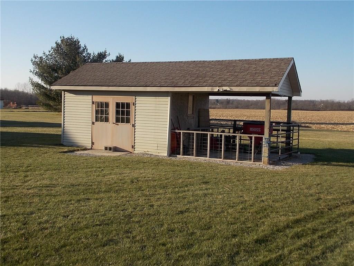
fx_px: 378
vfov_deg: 38.7
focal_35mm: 37
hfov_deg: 50.1
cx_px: 177
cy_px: 133
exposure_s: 1/500
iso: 80
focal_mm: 6.6
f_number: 3.5
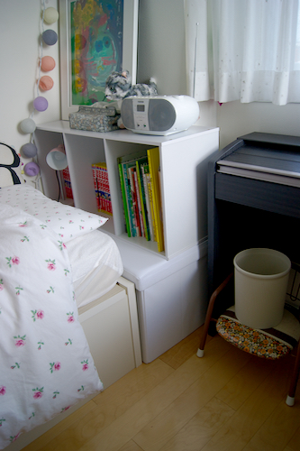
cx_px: 150
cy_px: 226
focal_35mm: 39
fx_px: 488
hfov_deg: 34.2
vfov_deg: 49.6
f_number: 4.5
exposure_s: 1/50
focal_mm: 26
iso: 125
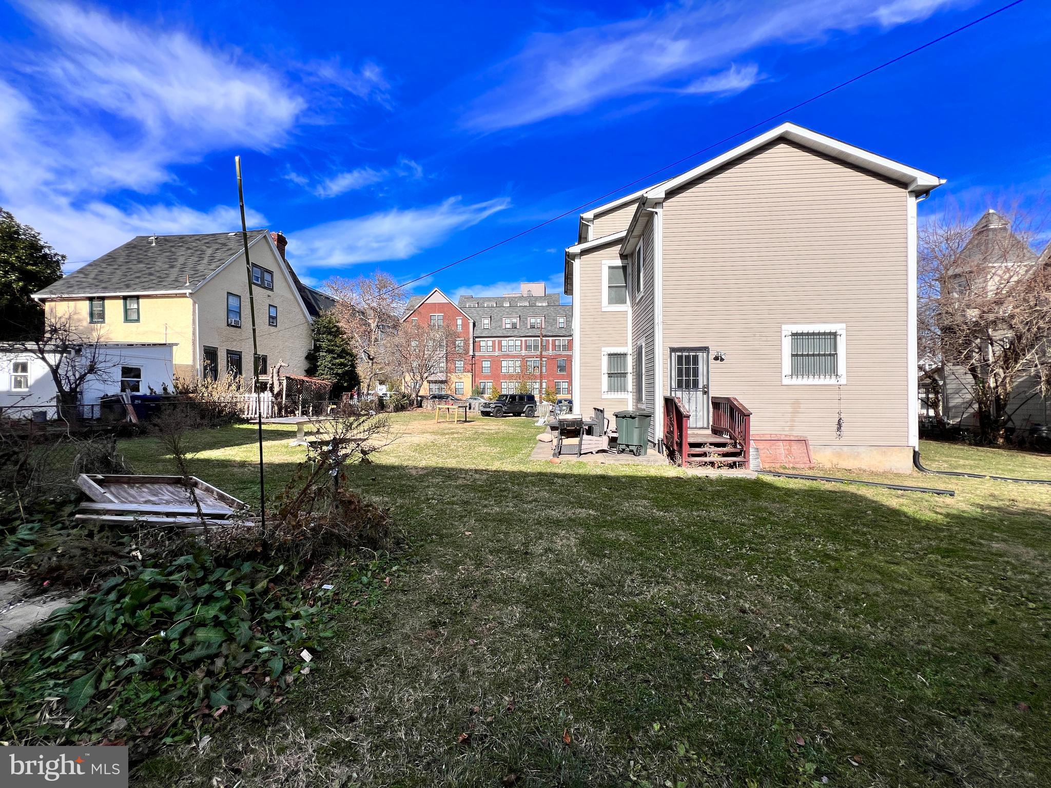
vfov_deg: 89.9
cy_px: 394
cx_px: 526
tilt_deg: +0.8
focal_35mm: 13
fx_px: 395
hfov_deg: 106.2
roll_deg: -0.7
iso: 32
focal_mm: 1.57
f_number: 1.8
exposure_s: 1/1908
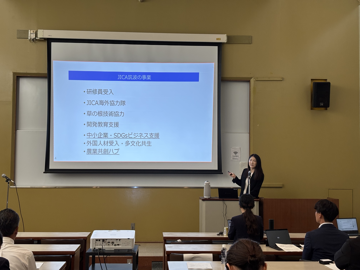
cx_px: 180
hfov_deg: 36.8
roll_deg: +0.1
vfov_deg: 28.0
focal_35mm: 52
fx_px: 541
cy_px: 135
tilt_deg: +3.7
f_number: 1.6
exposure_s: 1/50
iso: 100
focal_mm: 5.96
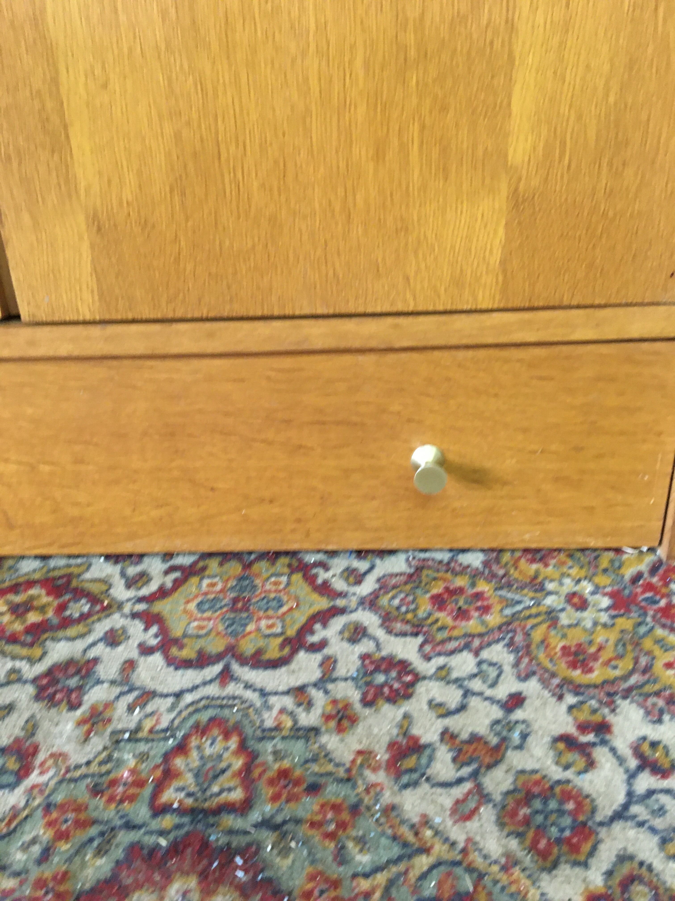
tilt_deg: -25.2
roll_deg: +4.3
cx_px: 338
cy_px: 450
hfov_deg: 48.2
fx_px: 754
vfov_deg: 61.7
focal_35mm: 29
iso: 200
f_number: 2.2
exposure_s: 1/20
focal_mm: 4.15
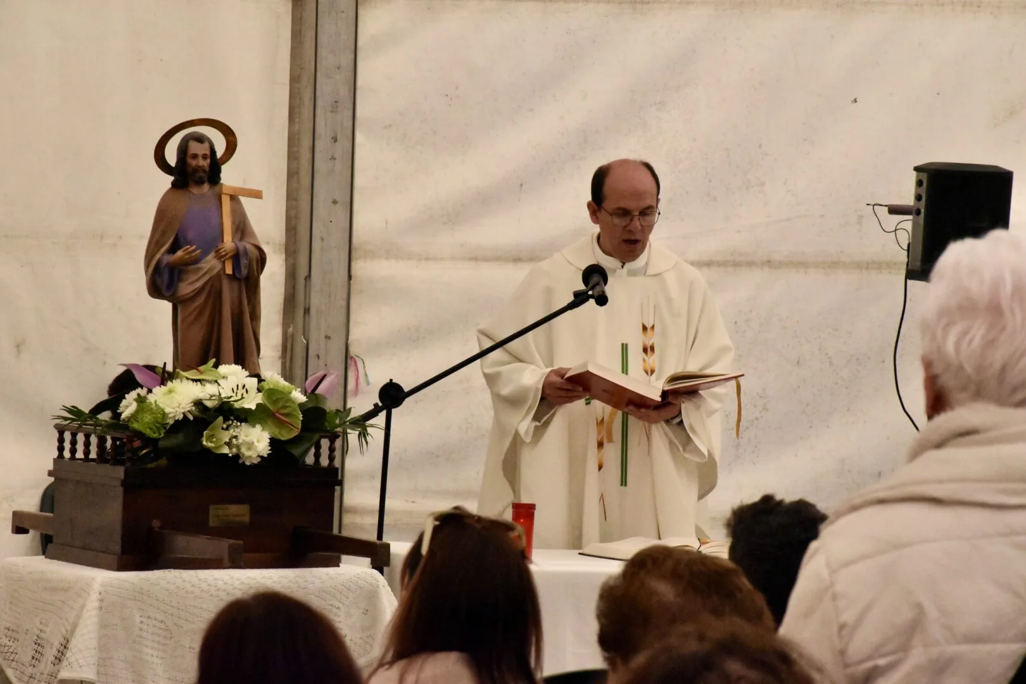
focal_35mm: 174
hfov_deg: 11.8
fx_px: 4959
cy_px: 342
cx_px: 513
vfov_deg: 7.9
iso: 8000
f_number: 10
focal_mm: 116
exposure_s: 1/2500
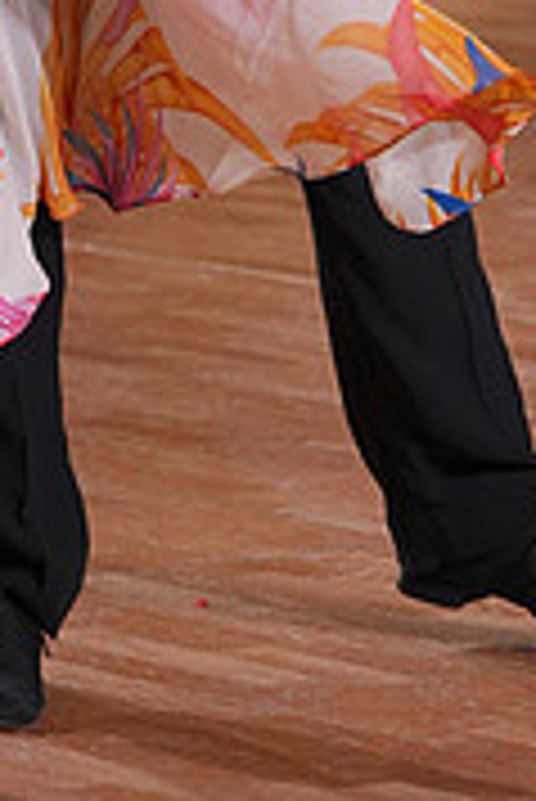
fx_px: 7533
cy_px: -454
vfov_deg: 6.0
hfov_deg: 4.1
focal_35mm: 338
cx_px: 25
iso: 1250
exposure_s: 1/400
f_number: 5
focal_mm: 104
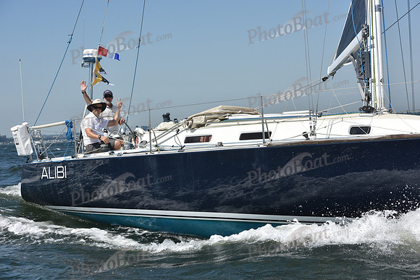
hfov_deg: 25.4
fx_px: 934
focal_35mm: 80
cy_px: 140
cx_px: 210
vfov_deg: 17.1
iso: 250
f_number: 8
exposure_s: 1/1250
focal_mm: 80
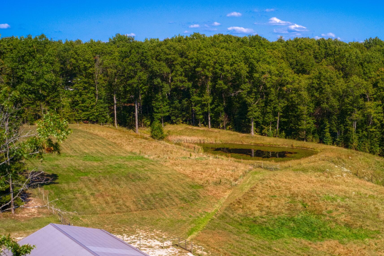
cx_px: 254
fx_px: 523
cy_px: 217
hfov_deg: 39.9
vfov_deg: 26.8
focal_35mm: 49
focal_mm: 10.26
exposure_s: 1/60
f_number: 5.6
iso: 400
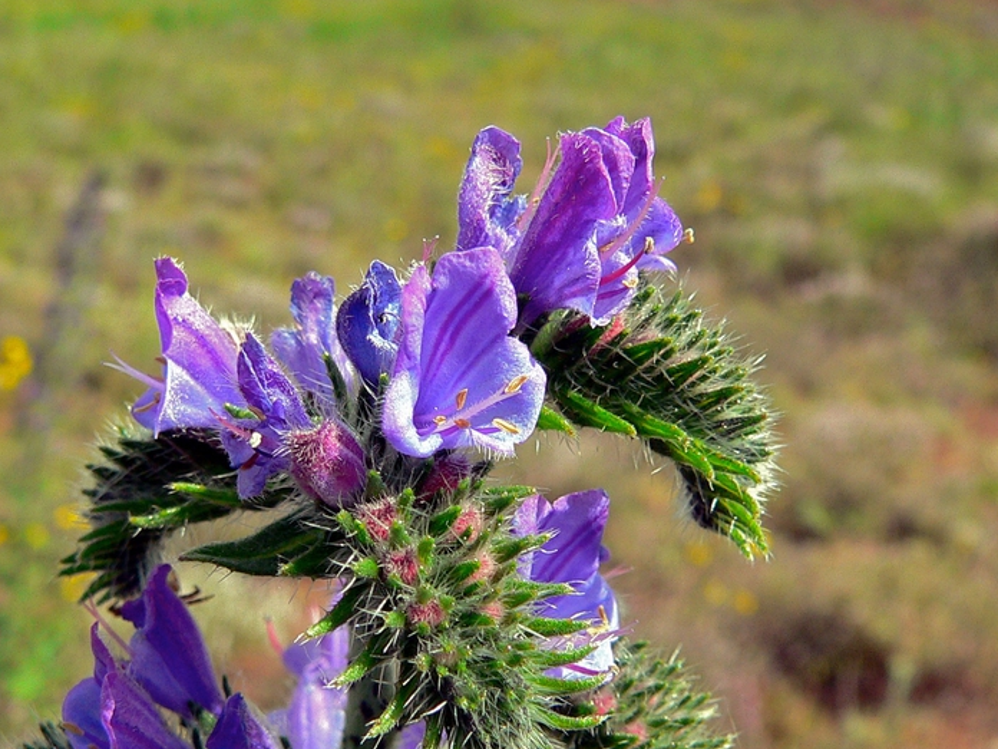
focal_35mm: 53
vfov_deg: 27.3
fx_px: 1528
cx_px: 414
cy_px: 532
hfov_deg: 36.1
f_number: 4.6
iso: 100
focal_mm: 6
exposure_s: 1/500
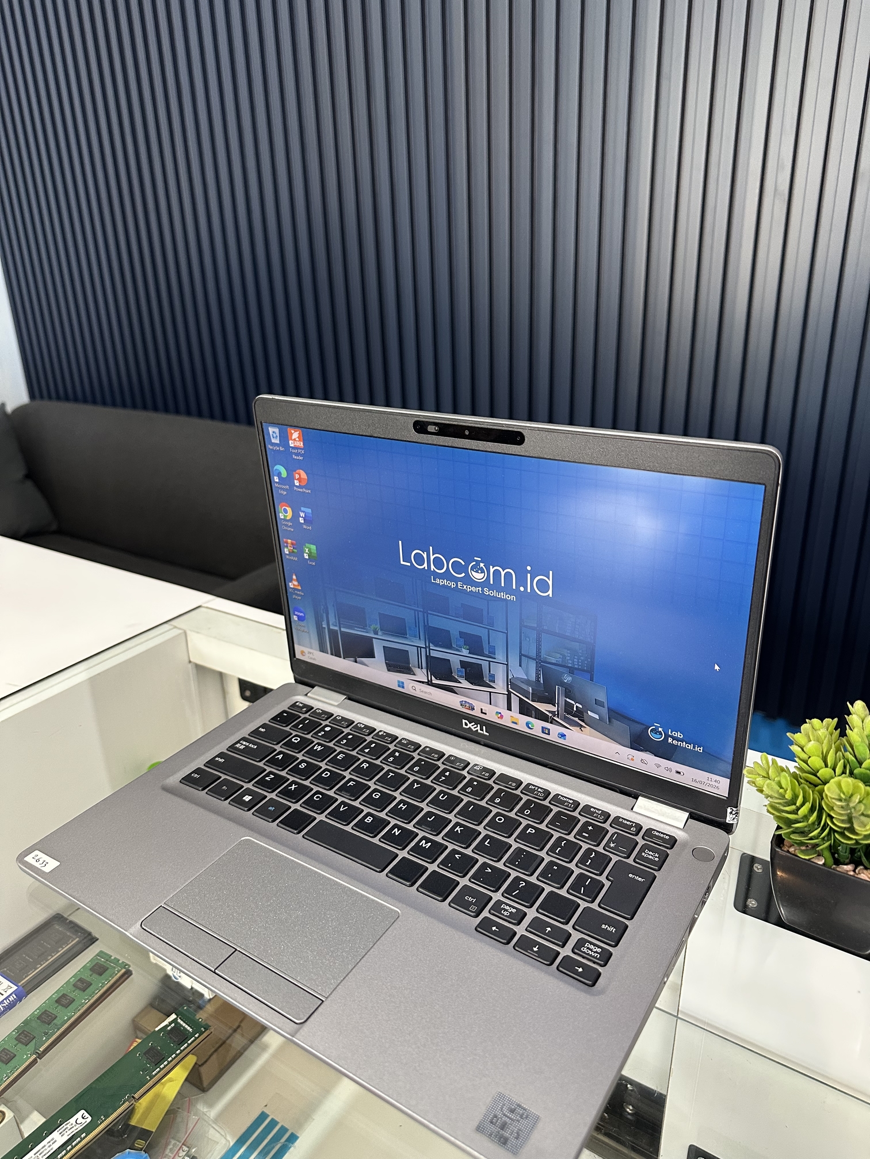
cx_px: 435
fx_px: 804
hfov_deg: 56.8
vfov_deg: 71.6
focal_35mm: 24
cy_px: 580
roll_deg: -0.4
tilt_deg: -22.5
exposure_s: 1/50
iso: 320
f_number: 1.78
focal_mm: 6.86
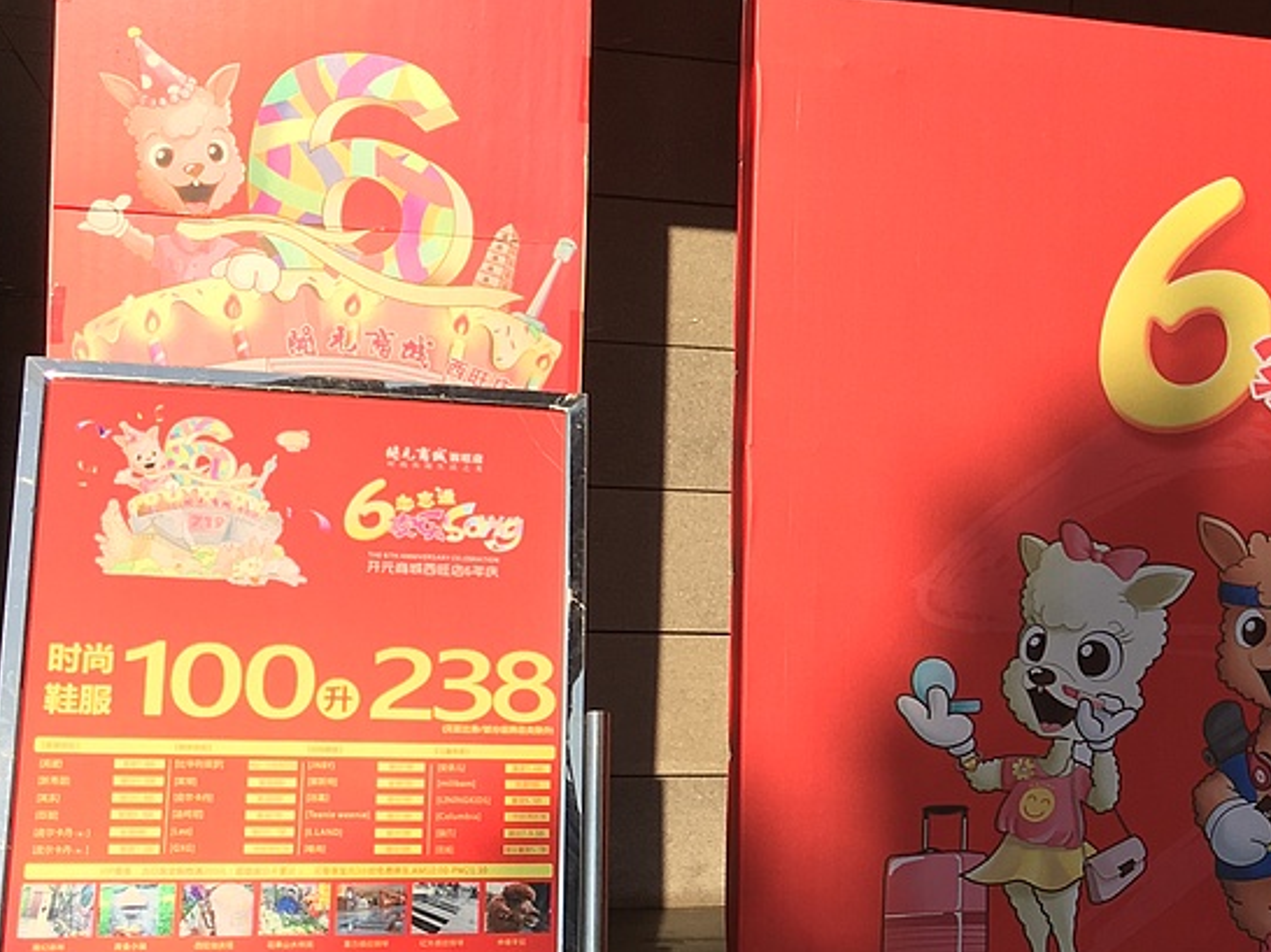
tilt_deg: -1.4
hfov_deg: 26.8
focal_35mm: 68
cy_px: 587
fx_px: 2496
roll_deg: -1.1
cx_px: 1306
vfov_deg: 21.6
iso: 25
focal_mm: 4.15
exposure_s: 1/1304
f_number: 2.2
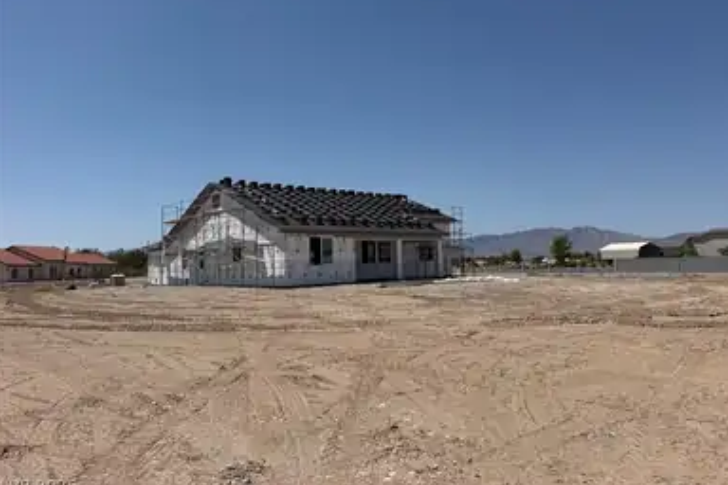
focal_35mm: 26
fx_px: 526
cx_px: 375
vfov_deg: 49.4
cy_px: 214
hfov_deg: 69.4
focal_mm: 6.76
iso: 80
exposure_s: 1/10309
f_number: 1.78
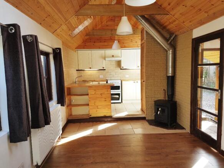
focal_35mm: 26
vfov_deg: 53.0
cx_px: 112
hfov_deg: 67.3
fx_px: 168
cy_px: 84
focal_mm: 4.2
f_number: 1.7
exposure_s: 1/150
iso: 40
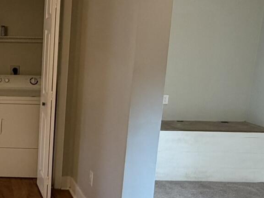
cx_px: -16
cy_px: 109
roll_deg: -0.5
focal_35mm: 50
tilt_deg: -12.1
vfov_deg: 29.1
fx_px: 381
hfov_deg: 33.9
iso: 250
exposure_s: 1/60
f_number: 2.2
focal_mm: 2.22
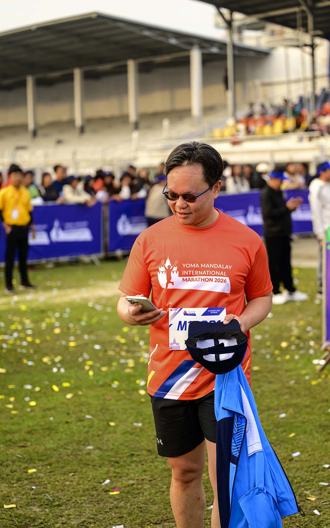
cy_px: 265
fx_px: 1036
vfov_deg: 28.6
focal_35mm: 72
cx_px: 172
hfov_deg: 18.1
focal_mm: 70
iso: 320
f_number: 2.8
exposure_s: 1/1250
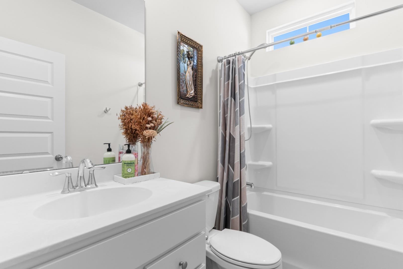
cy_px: 134
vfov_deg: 70.4
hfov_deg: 93.3
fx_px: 190
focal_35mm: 17
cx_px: 202
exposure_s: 1/4
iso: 100
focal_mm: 11.5
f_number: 4.8
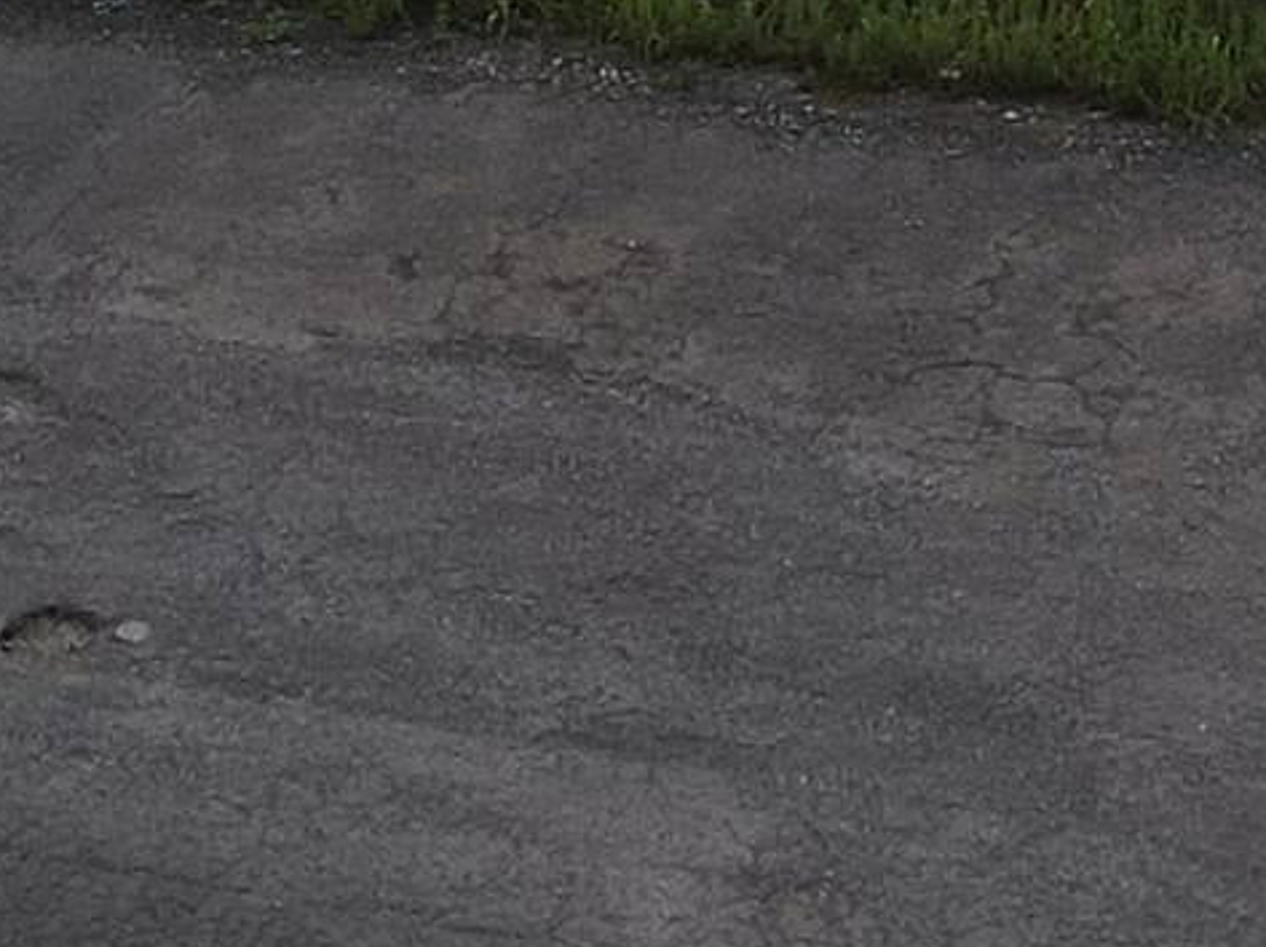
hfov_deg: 12.5
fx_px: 5701
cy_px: -1009
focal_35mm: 156
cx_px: 1247
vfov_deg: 8.9
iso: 100
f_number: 2.8
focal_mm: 4.5
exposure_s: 1/640
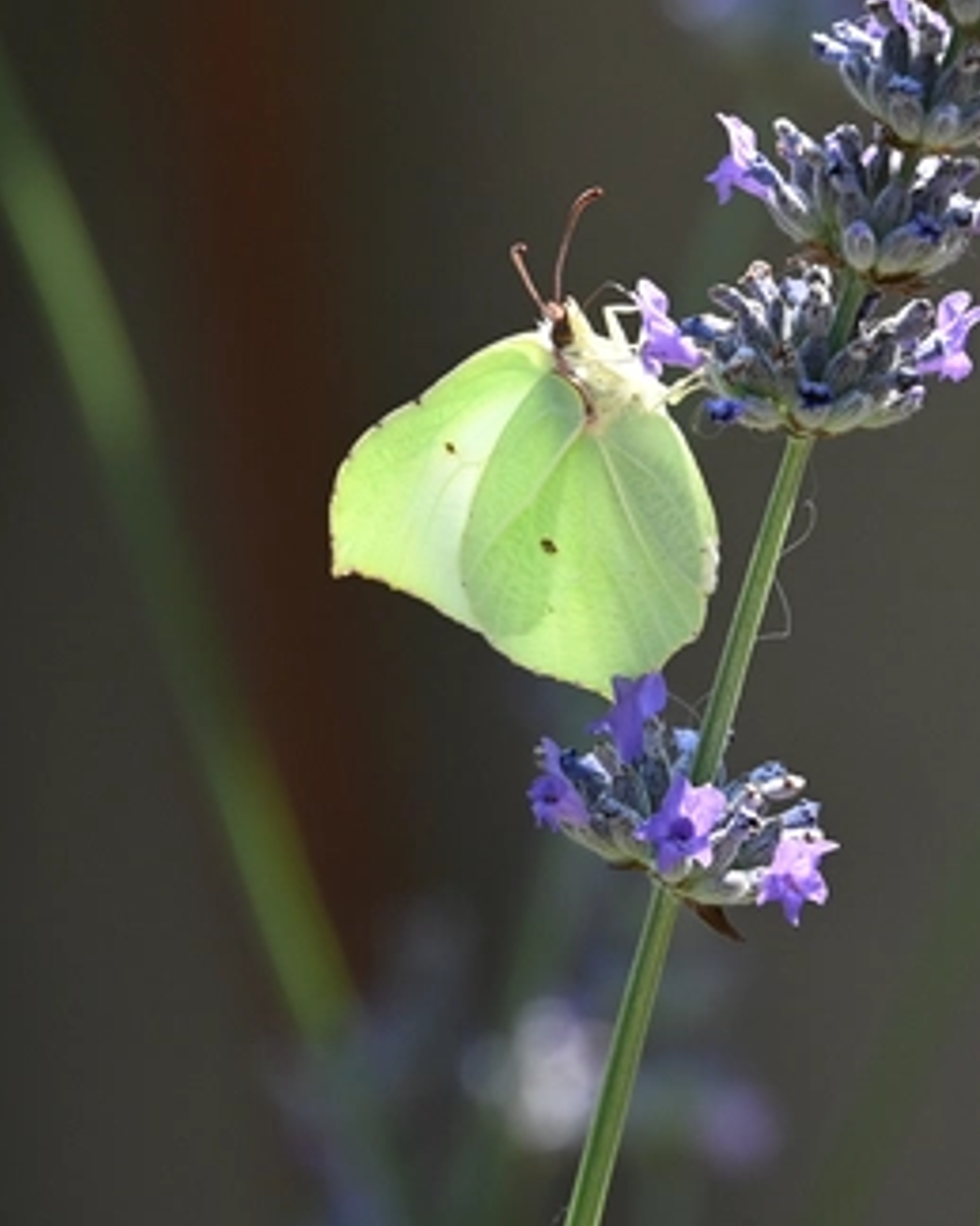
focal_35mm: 741
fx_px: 26878
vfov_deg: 2.6
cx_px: 613
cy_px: 547
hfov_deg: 2.1
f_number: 14
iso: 2200
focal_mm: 400
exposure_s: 1/640
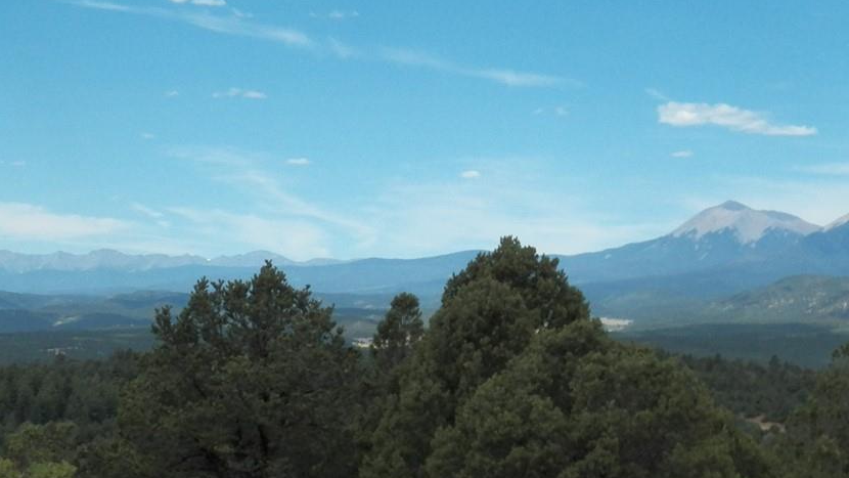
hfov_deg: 25.3
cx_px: 374
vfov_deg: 14.4
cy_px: 153
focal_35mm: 84
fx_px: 1891
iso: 125
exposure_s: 1/1600
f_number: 4
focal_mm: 7.1
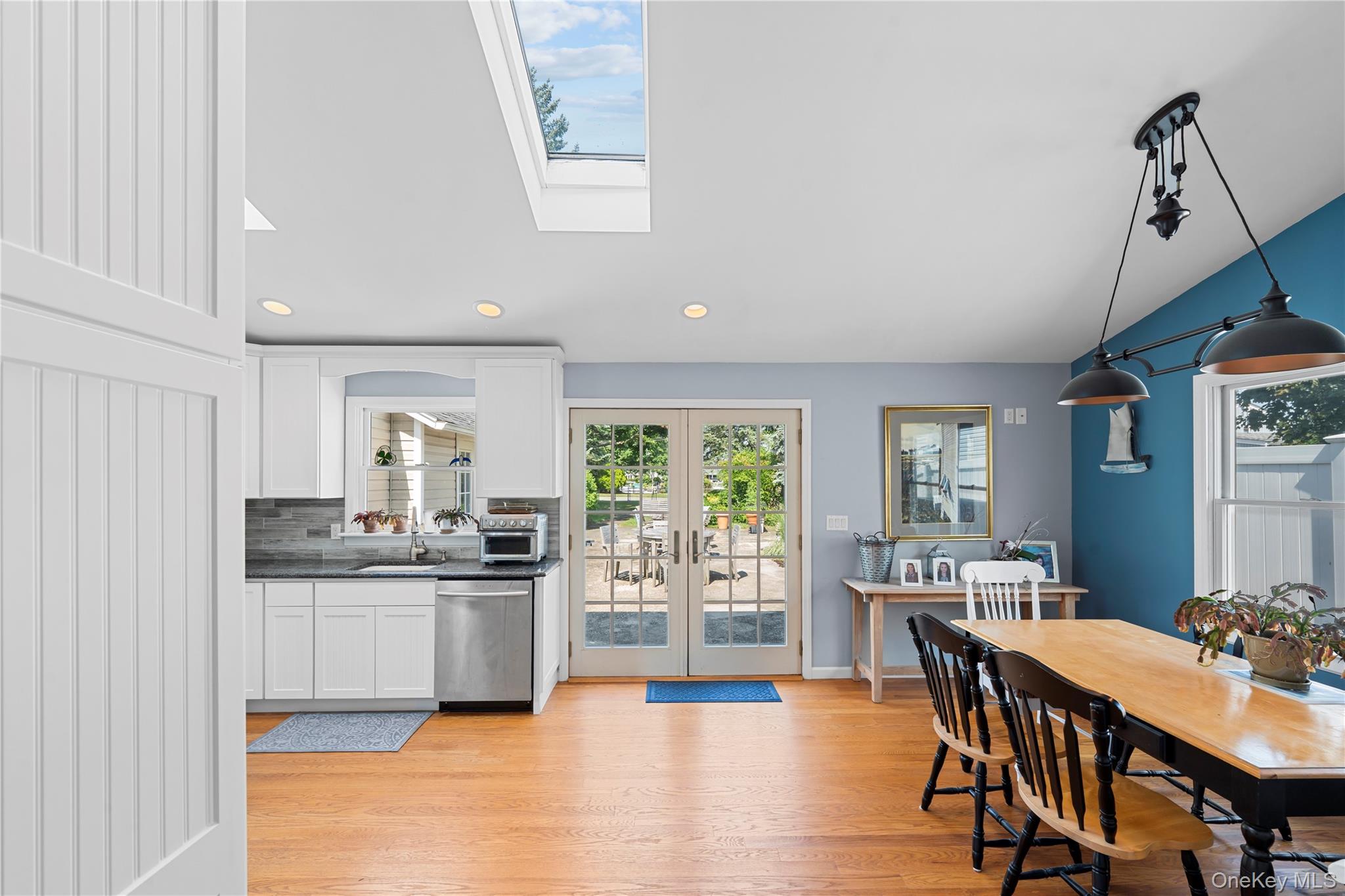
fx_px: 523
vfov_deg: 81.2
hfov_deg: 104.3
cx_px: 672
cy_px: 448
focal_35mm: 14
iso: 320
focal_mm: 14
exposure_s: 1/4
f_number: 10
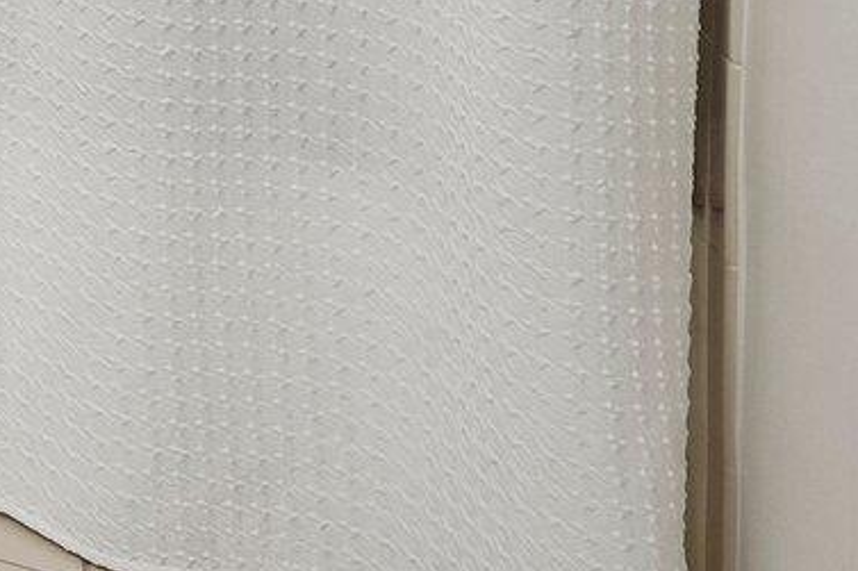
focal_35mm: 87
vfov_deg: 13.1
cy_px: -640
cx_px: -1252
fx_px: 2072
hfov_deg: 14.4
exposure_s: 1/25
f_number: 8
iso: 400
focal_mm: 16
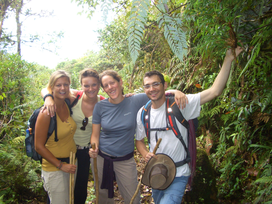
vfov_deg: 40.7
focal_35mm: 35
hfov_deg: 52.6
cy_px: 102
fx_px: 275
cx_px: 136
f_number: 2.6
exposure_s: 1/60
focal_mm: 5.8
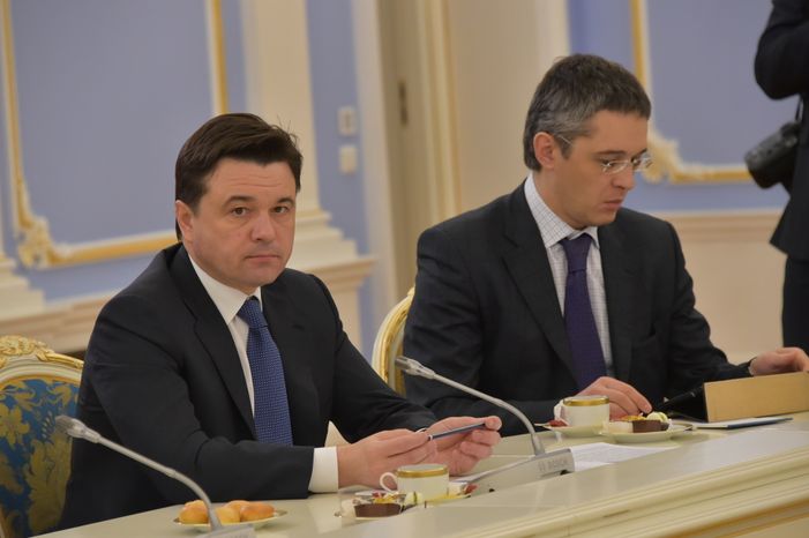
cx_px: 404
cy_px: 269
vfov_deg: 6.0
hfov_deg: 9.0
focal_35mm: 230
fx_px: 5164
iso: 6400
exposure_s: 1/200
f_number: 7.1
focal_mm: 230
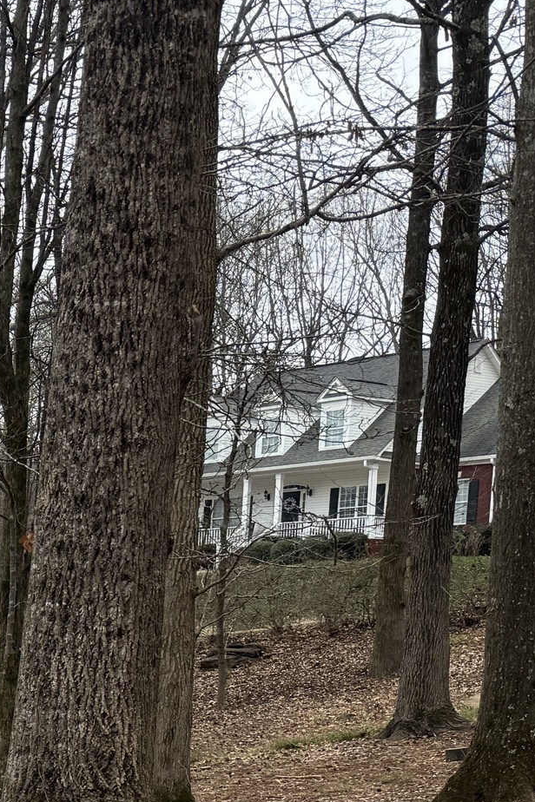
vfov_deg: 23.4
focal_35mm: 83
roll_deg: -1.3
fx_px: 1850
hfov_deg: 12.6
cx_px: -773
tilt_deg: -3.2
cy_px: 820
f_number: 1.78
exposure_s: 1/822
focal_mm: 6.76
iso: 100
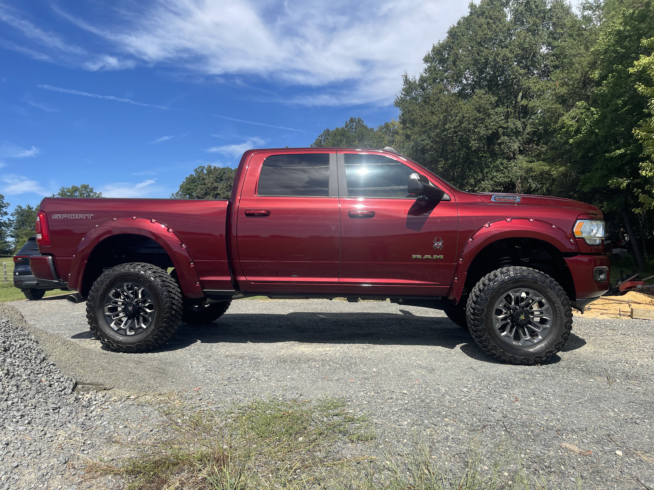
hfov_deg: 69.4
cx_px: 327
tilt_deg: +0.7
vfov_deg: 54.9
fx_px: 472
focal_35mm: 25
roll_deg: +3.7
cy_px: 245
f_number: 1.6
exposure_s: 1/3086
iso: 32
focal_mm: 5.1
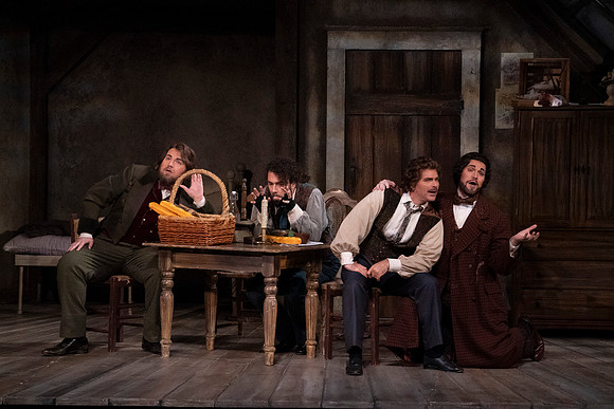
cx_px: 307
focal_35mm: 197
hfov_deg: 10.4
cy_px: 204
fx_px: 3361
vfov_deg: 7.0
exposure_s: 1/400
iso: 16000
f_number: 13
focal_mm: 197
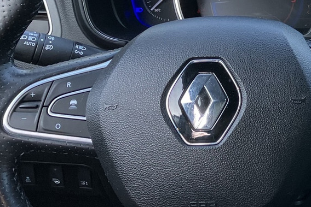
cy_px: -1
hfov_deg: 22.4
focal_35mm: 82
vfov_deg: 16.3
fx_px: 709
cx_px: 396
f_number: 1.8
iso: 80
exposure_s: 1/79
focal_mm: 3.99
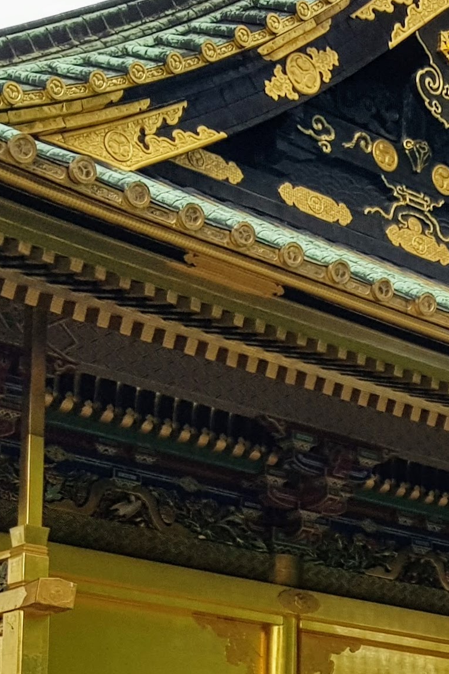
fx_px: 1759
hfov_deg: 13.6
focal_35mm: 94
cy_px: 659
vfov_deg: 21.0
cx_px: 703
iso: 40
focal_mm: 4.2
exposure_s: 1/337
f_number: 1.7
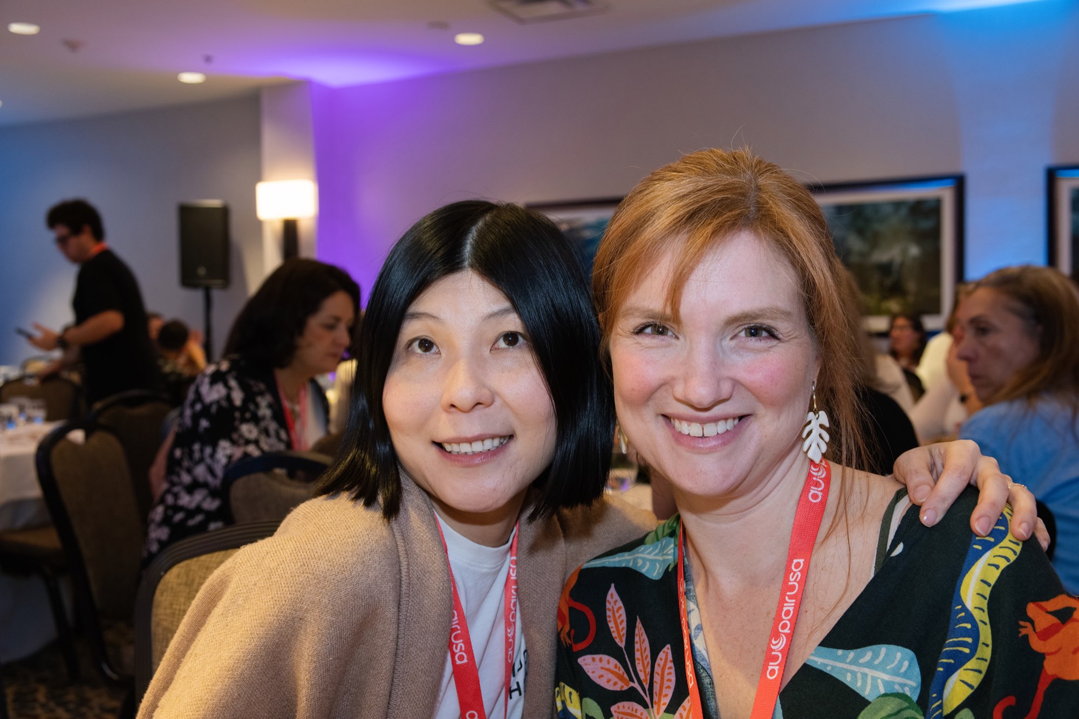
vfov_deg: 36.9
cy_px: 360
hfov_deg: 53.1
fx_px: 1079
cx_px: 540
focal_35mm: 36
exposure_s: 1/18
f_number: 4
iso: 800
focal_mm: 24.3
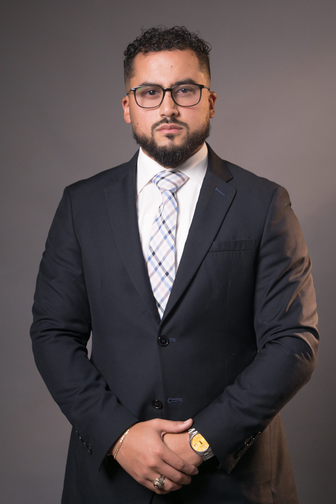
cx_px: 168
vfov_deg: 21.9
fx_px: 1302
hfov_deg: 14.7
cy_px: 252
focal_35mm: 93
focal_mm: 62
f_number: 3.2
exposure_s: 1/200
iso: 1000
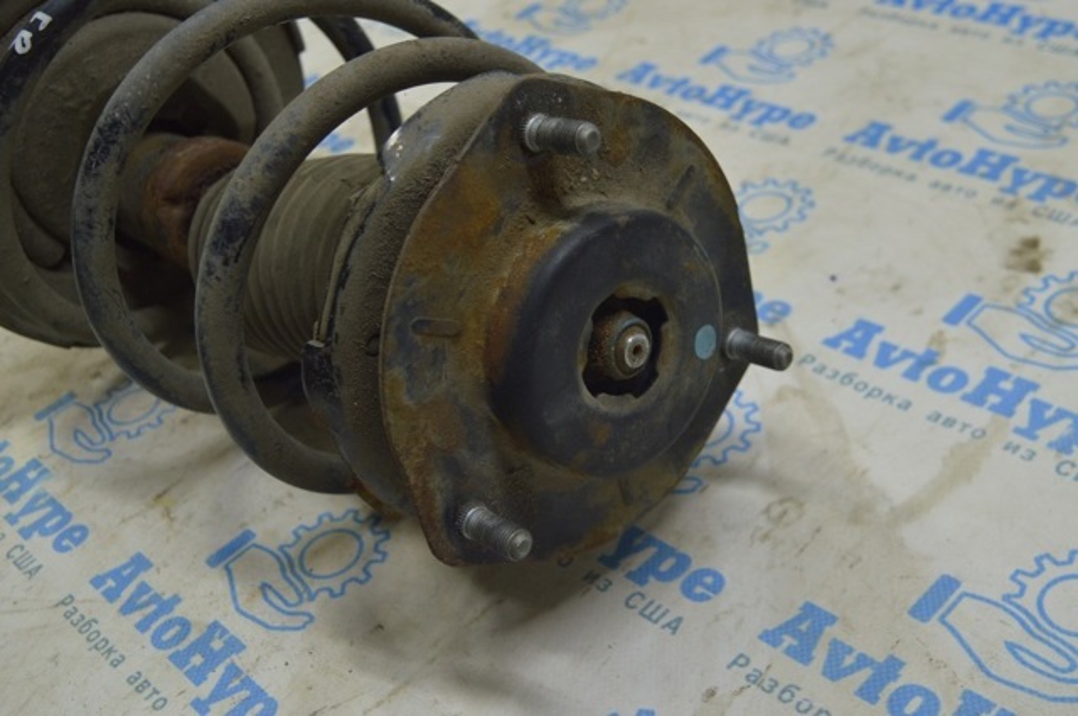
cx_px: 539
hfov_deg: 43.7
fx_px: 1346
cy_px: 358
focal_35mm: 45
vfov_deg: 29.8
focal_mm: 30
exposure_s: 1/40
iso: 400
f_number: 5.6
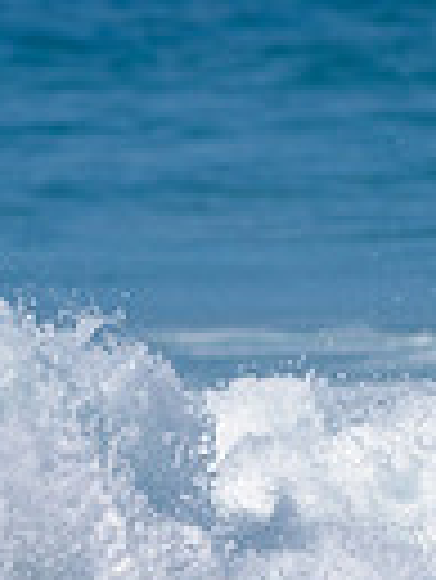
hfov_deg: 0.6
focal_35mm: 2654
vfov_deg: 0.7
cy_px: 669
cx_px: 290
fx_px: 44497
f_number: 5.6
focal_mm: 500
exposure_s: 1/2000
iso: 125
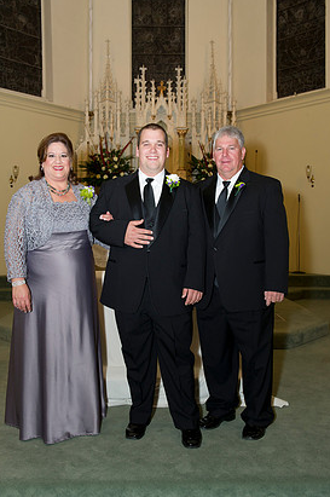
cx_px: 158
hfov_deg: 37.8
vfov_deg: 54.5
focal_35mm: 35
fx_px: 482
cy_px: 248
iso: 800
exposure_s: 1/125
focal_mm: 32
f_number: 5.6
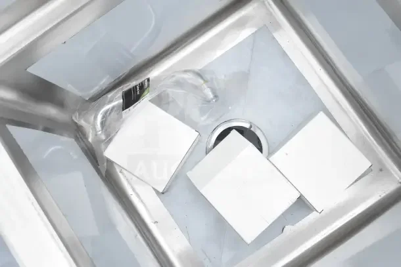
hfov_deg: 53.1
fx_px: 401
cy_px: 134
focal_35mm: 36
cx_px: 200
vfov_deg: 36.9
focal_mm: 24
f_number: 10
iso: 1600
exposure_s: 1/400
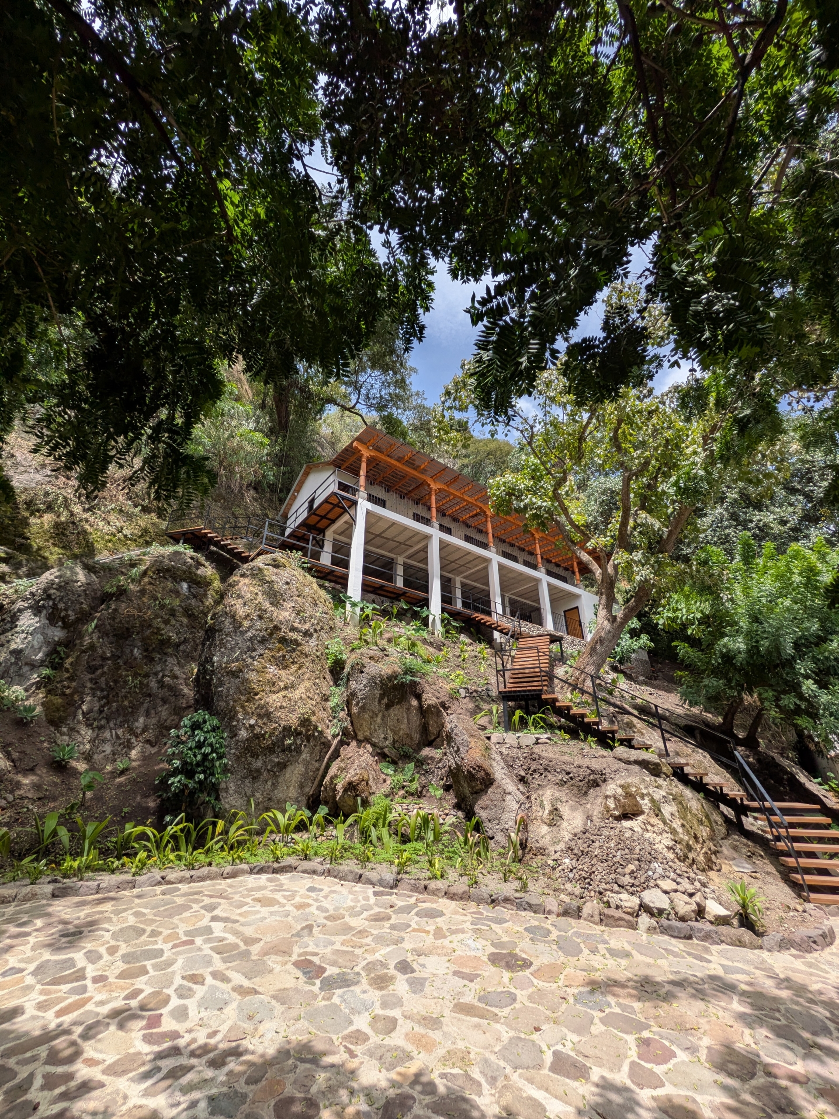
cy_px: 560
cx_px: 420
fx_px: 452
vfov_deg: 102.1
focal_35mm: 14
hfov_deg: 85.7
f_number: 2.2
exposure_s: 1/1119
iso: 48
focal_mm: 1.85
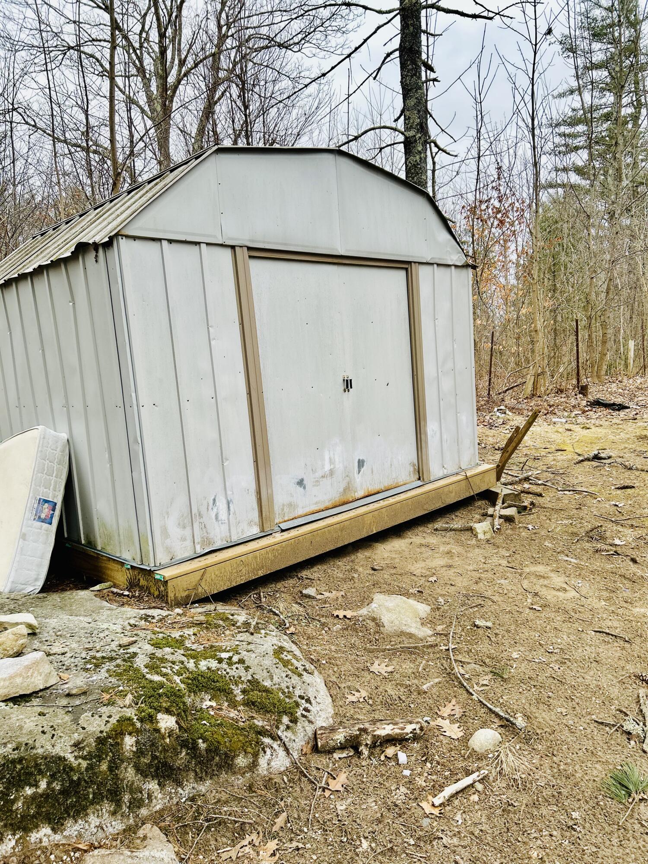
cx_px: 324
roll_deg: +3.8
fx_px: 649
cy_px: 432
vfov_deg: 67.3
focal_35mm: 26
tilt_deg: -5.9
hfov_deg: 53.1
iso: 64
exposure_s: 1/121
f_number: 1.5
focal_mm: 5.7
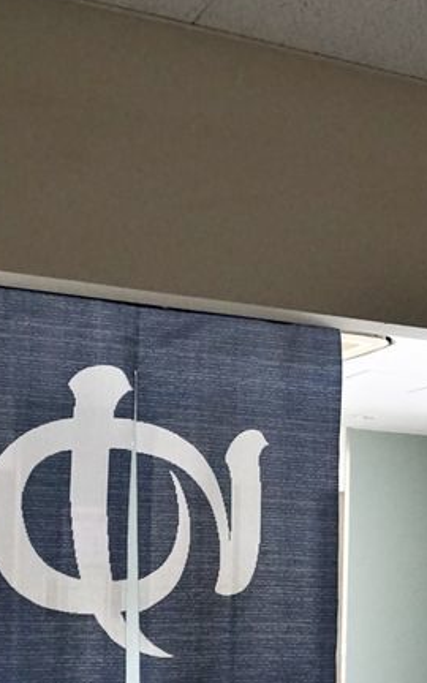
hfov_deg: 18.7
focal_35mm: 68
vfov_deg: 29.5
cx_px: 410
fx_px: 1266
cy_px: 555
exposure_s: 1/160
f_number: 3.5
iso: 2500
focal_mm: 16
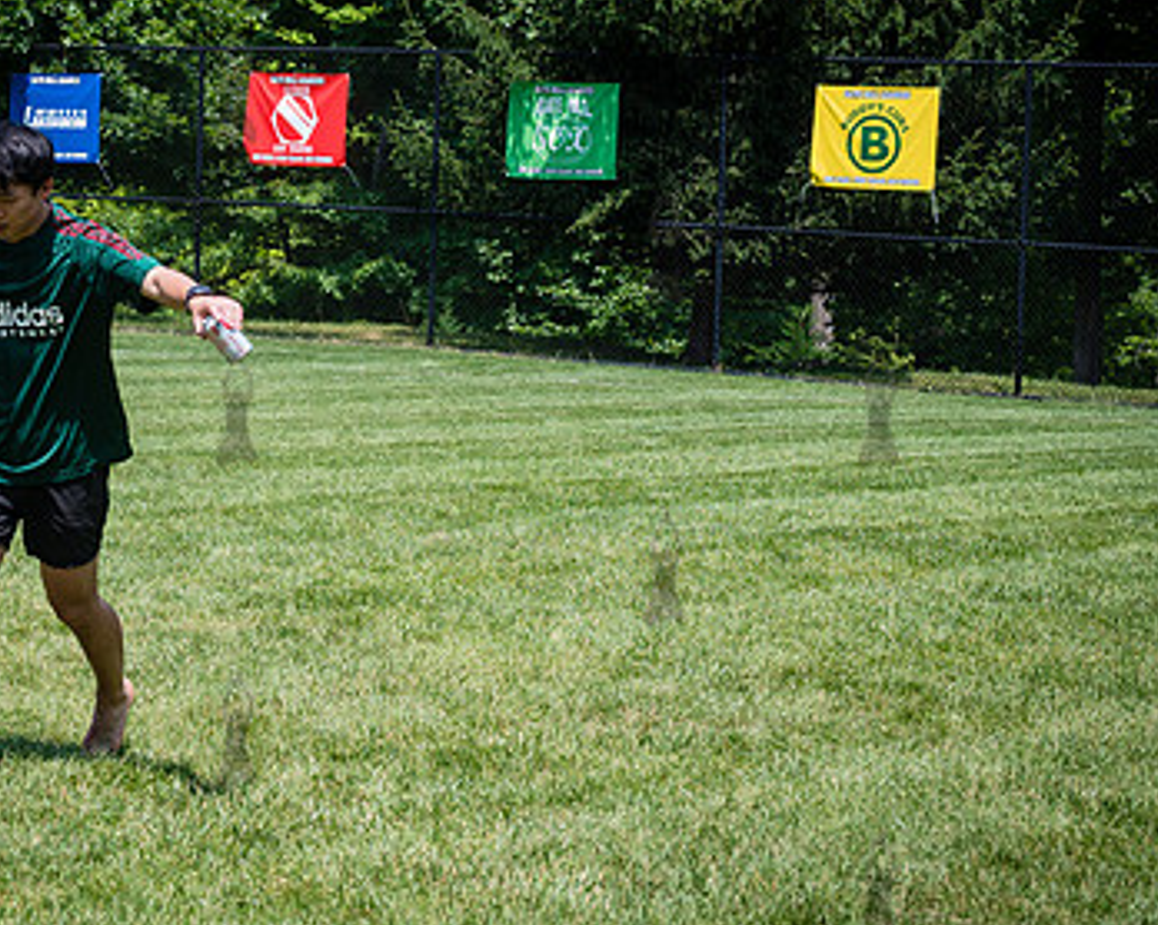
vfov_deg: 14.5
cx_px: 347
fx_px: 3631
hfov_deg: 18.1
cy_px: 381
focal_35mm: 106
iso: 100
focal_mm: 57
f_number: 4.5
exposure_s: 1/500
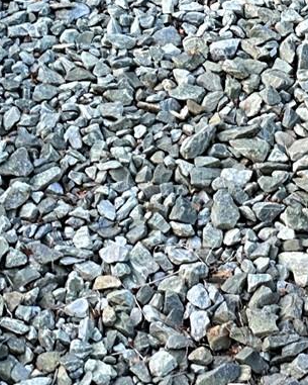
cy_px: -52
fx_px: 1731
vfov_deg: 12.4
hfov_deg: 10.1
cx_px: 333
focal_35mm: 152
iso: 16
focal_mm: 3
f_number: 1.8
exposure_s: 1/122
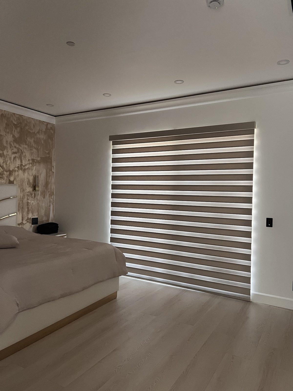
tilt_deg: -0.5
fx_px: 293
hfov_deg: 53.1
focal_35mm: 26
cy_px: 196
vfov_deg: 67.3
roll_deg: -1.6
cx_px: 146
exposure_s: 1/60
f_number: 1.5
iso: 500
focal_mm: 5.7
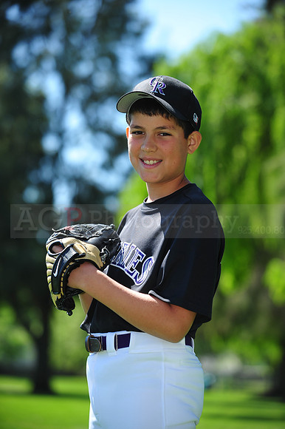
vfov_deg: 18.3
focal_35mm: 112
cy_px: 214
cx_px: 142
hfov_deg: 12.2
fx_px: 1331
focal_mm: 112
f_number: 4
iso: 200
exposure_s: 1/1000
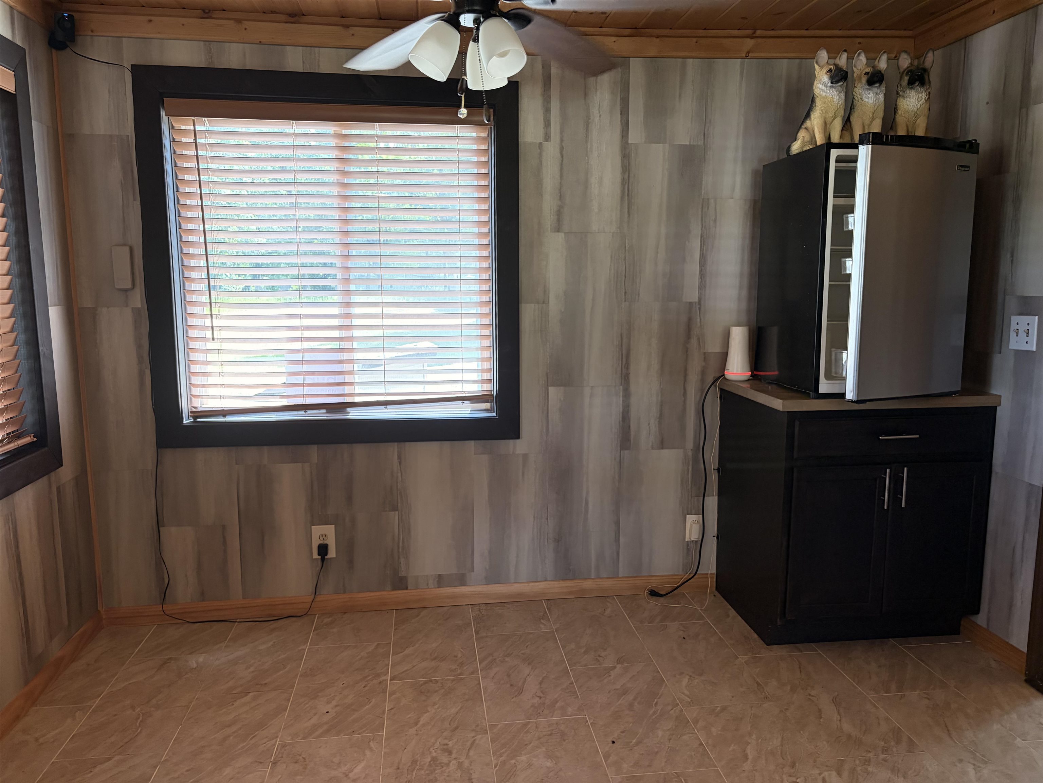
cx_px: 522
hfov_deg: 67.3
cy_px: 392
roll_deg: +1.3
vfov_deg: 53.1
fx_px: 783
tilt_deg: -7.4
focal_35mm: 26
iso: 250
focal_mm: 5.96
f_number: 1.6
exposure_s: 1/60
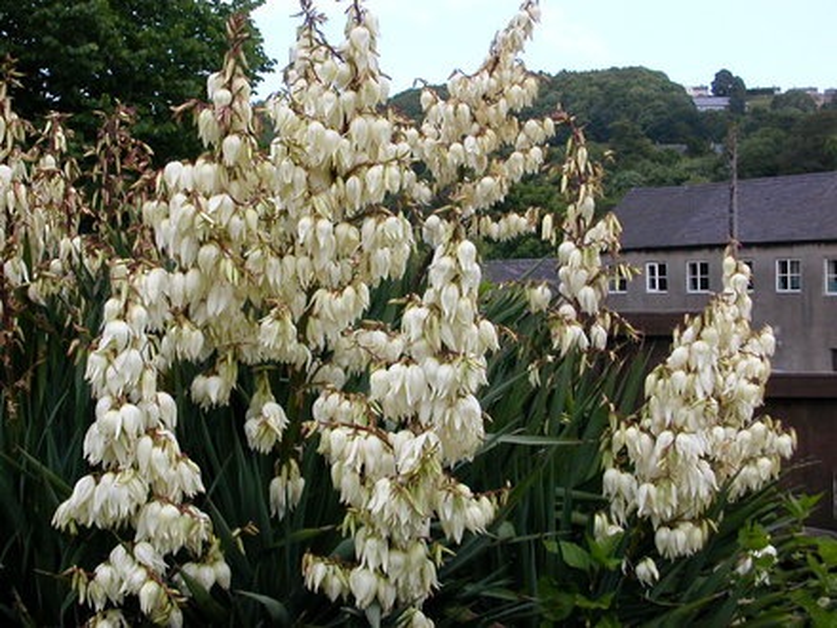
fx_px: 1547
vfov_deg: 22.9
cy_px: 314
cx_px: 418
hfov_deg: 30.3
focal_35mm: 64
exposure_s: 1/437
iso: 100
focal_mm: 9.7
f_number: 3.5
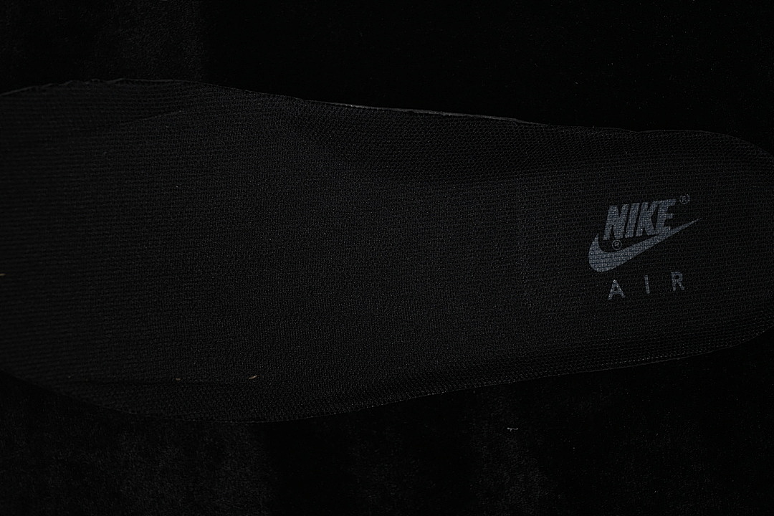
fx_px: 1612
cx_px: 387
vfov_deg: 18.2
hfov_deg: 27.0
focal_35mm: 75
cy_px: 258
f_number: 6.3
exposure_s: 1/60
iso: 160
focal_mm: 50
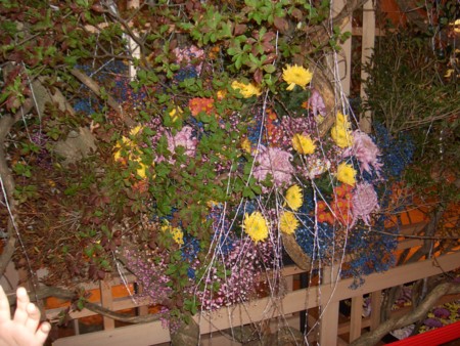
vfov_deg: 36.9
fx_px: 519
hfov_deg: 47.8
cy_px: 173
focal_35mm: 39
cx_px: 230
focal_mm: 8
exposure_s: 1/60
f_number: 2.8
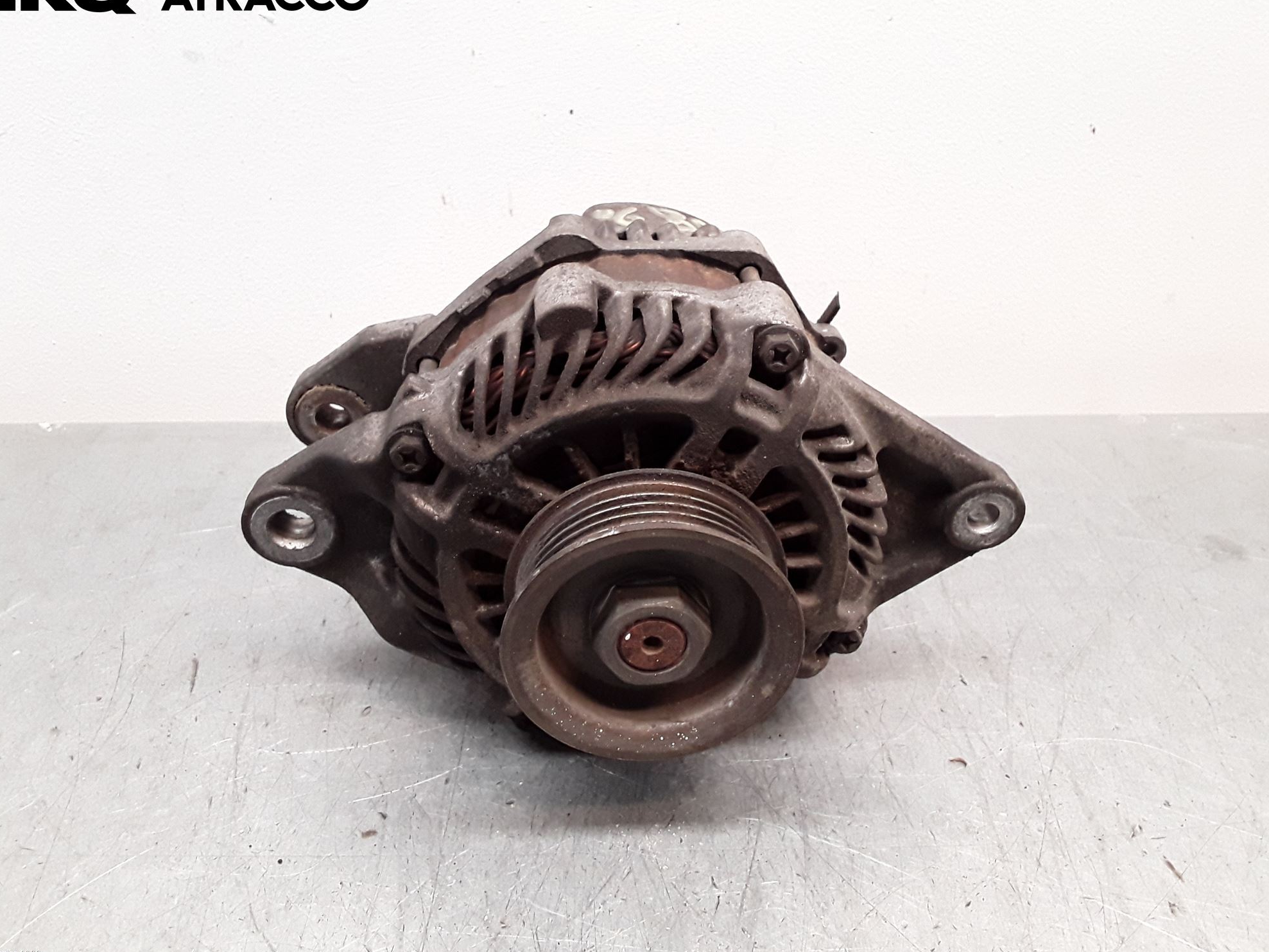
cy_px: 465
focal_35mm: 29
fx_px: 1063
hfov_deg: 61.7
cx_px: 633
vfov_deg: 48.2
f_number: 1.9
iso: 100
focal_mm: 2.91
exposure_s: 1/100
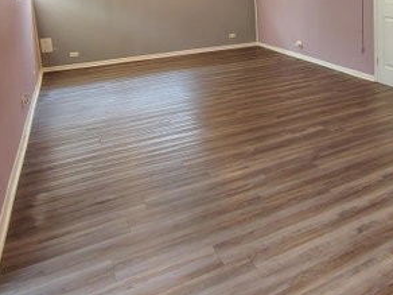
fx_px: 397
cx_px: 320
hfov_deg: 49.3
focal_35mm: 35
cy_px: 39
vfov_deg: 38.4
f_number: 2.2
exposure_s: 1/40
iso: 346
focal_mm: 2.13
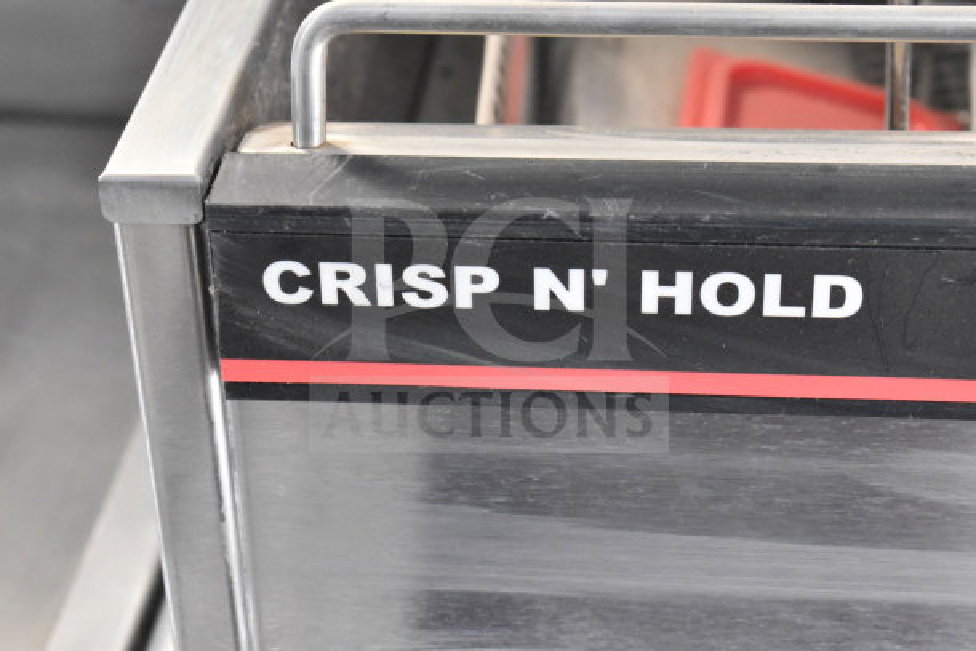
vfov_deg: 16.6
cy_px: 326
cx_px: 488
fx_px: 2237
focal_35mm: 82
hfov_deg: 24.6
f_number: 5.6
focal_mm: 55
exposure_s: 1/100
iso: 6400
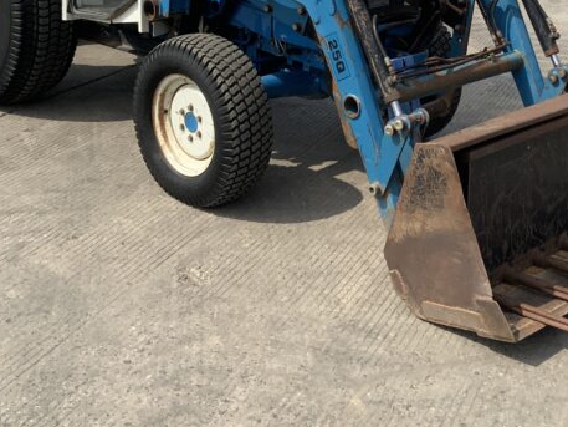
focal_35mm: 65
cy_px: -14
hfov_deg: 29.5
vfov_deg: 21.7
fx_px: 1067
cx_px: 406
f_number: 1.8
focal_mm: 3
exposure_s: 1/1730
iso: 16
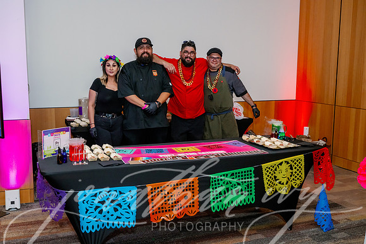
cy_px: 122
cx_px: 183
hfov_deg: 50.7
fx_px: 386
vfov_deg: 35.1
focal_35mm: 38
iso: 2000
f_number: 6.3
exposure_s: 1/200
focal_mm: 38
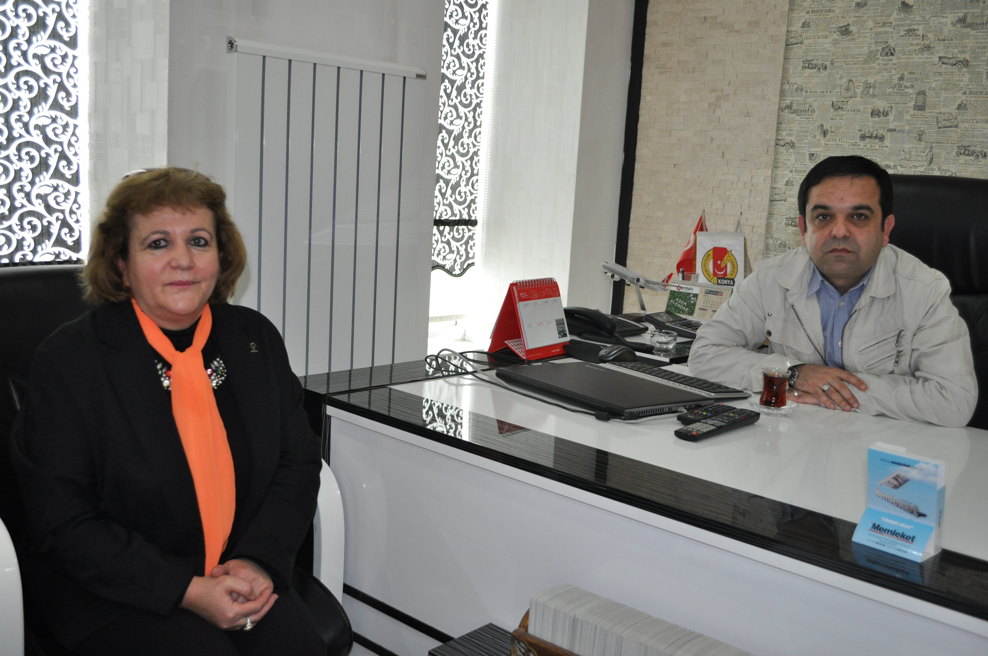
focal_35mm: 36
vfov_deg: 36.8
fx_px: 987
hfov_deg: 53.2
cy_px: 328
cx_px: 494
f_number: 4
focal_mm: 24
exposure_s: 1/125
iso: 800
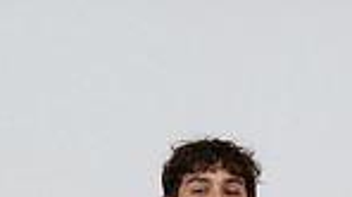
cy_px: 532
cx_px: 295
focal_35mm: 121
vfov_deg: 8.7
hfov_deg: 17.5
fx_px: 1129
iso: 400
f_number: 4
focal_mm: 38
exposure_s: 1/125
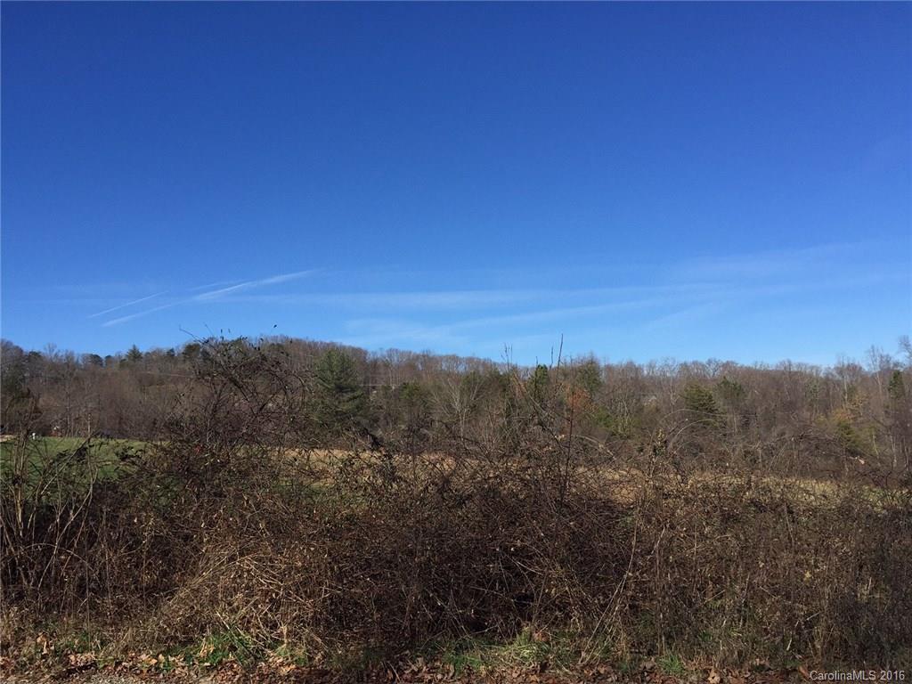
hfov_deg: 61.7
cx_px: 456
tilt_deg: +6.3
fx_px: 764
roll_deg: +2.3
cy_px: 342
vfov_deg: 48.2
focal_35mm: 29
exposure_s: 1/3049
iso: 32
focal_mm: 4.15
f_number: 2.2
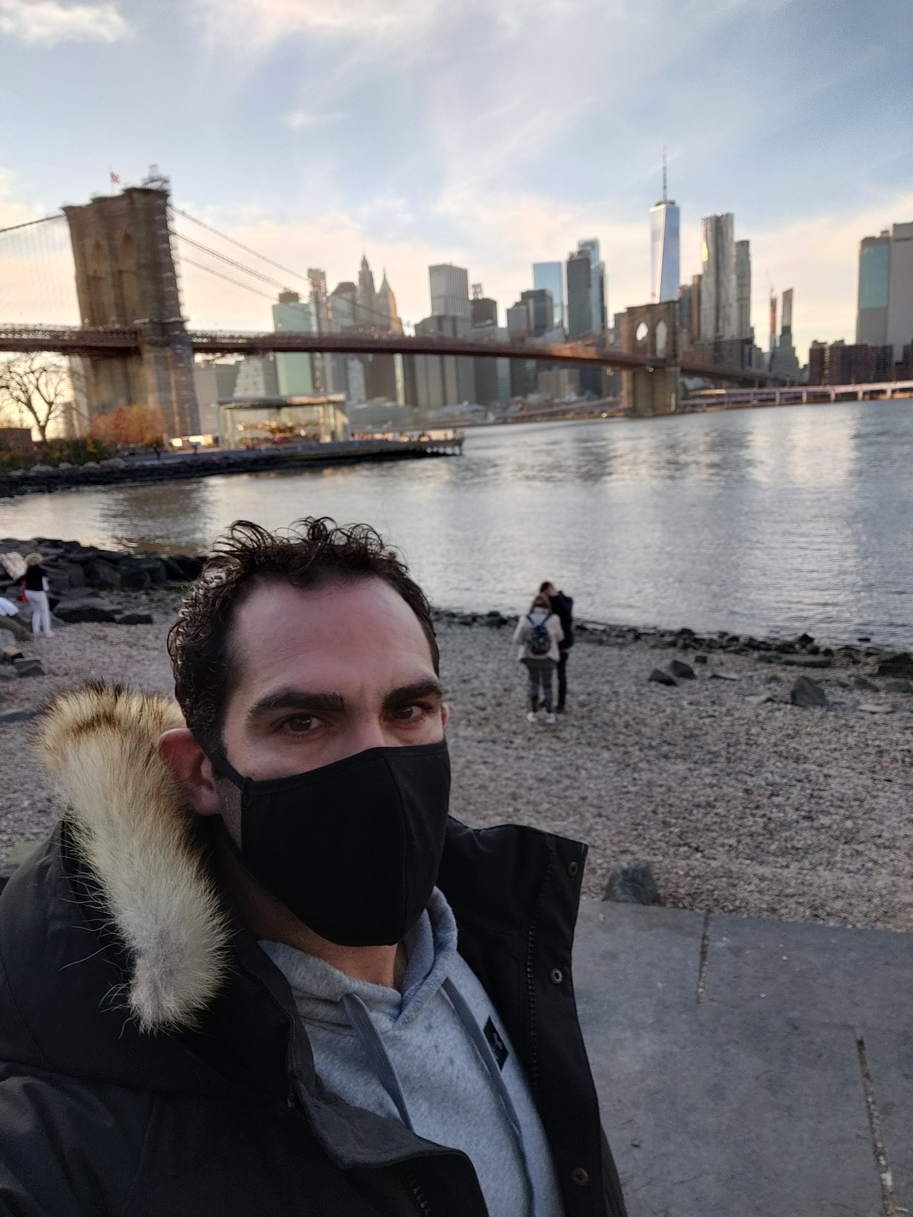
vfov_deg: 81.7
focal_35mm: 20
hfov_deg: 66.0
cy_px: 608
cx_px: 456
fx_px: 703
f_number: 2
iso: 100
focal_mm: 3.45
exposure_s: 1/227
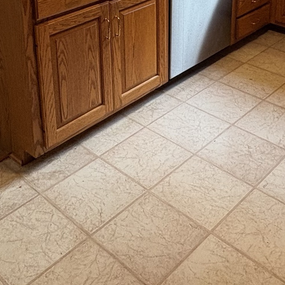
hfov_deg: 33.4
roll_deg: +0.7
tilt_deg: -15.5
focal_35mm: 51
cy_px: -30
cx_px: 143
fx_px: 475
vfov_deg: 29.9
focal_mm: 2.22
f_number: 2.2
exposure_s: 1/60
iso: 250
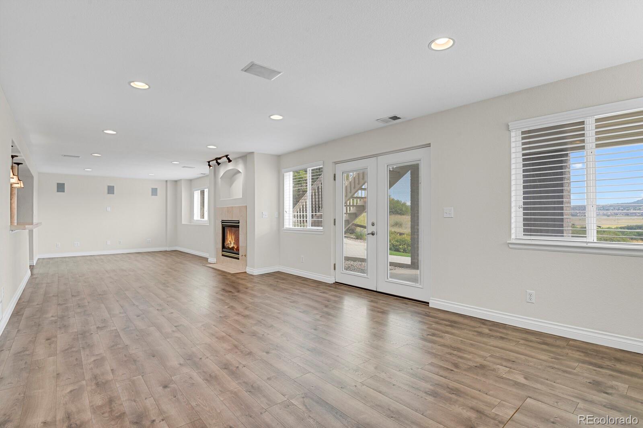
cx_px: 322
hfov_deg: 93.3
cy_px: 214
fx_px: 304
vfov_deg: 70.4
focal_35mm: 17
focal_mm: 17
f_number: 8
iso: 250
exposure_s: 1/1.67
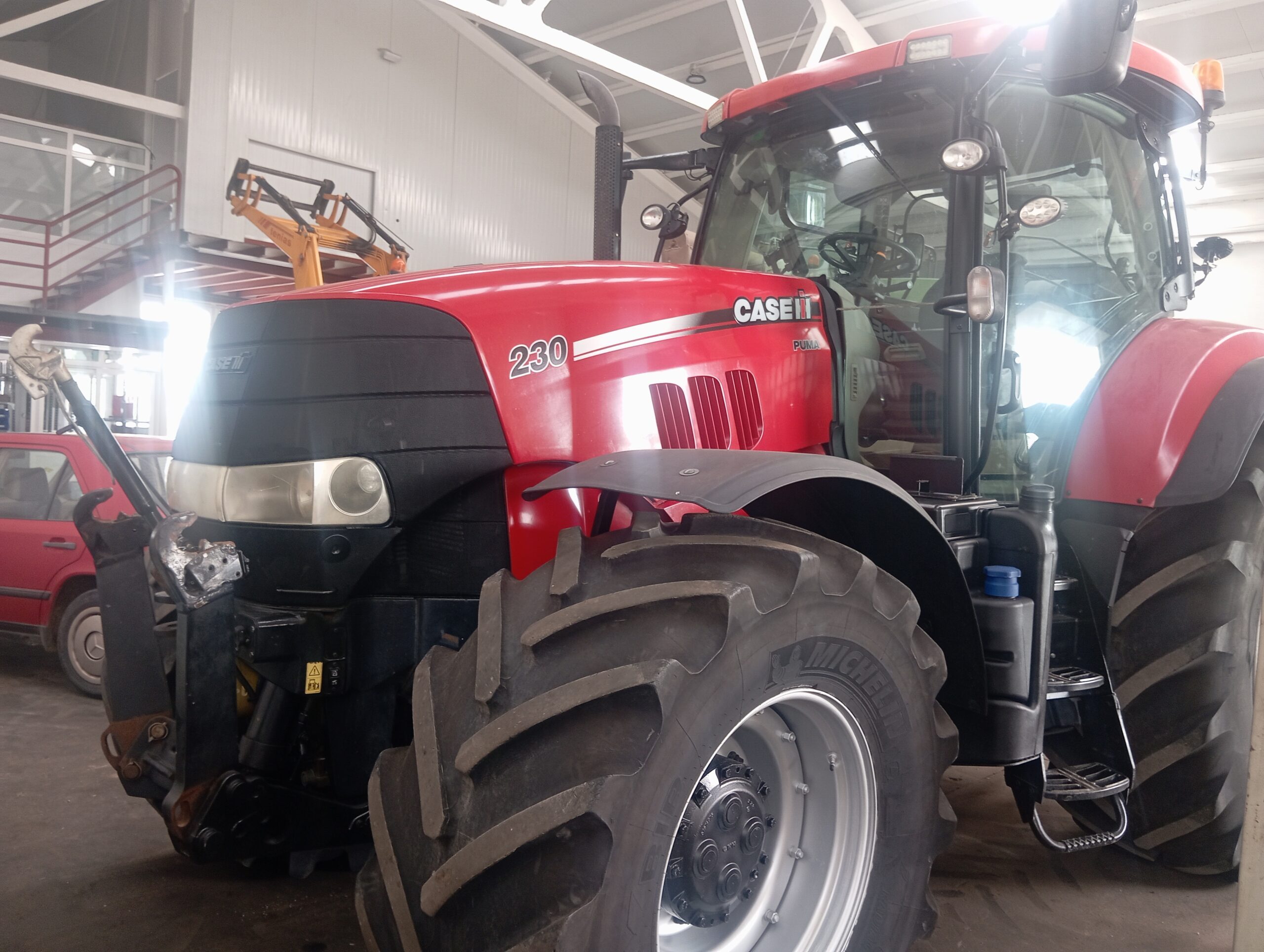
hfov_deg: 63.4
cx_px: 632
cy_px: 476
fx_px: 1024
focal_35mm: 28
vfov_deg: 49.9
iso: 232
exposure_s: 1/33.3
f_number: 1.8
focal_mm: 4.22
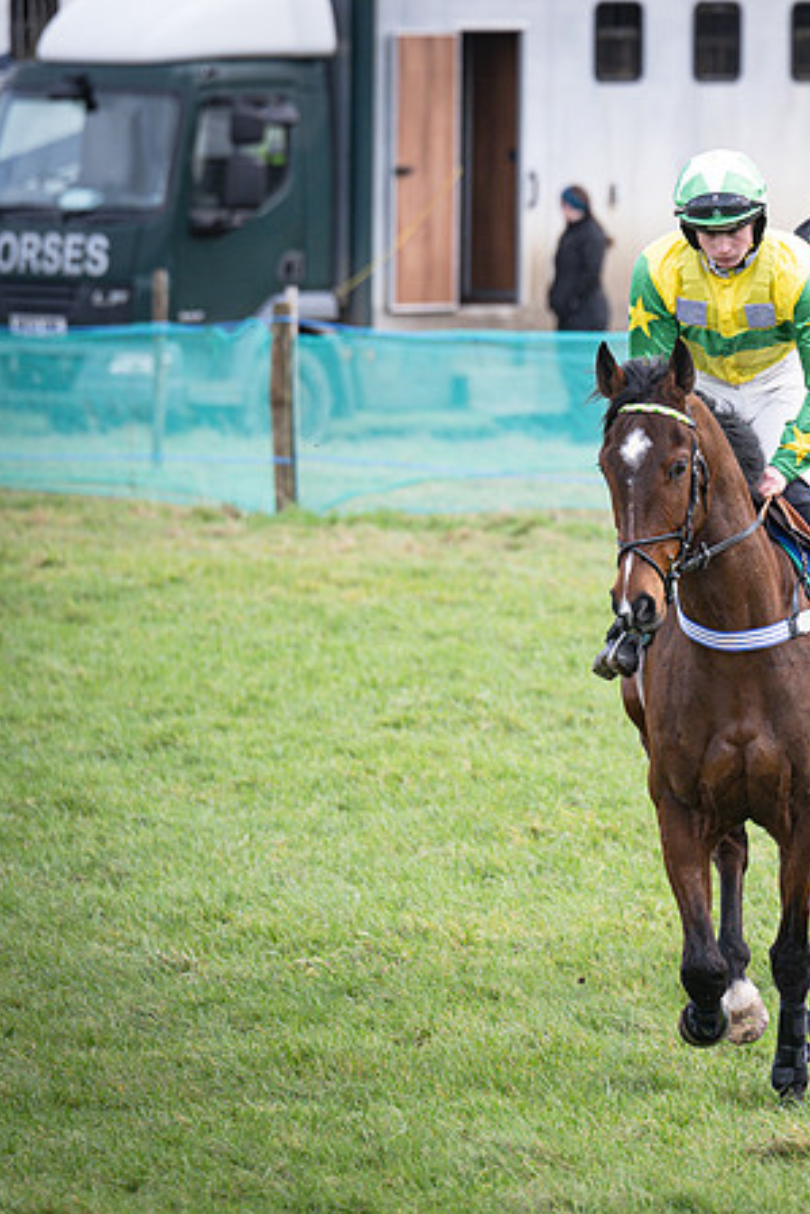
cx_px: 959
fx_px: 15916
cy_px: 644
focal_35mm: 472
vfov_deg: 4.4
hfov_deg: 2.9
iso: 200
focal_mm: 175
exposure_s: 1/500
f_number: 4
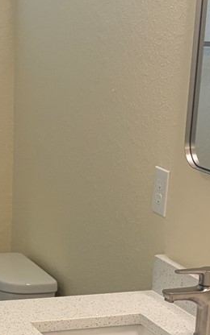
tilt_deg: -22.7
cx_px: 44
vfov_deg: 18.8
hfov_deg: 12.3
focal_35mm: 106
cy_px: 378
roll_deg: +0.0
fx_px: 971
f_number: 1.6
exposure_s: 1/120
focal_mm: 5.96
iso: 125
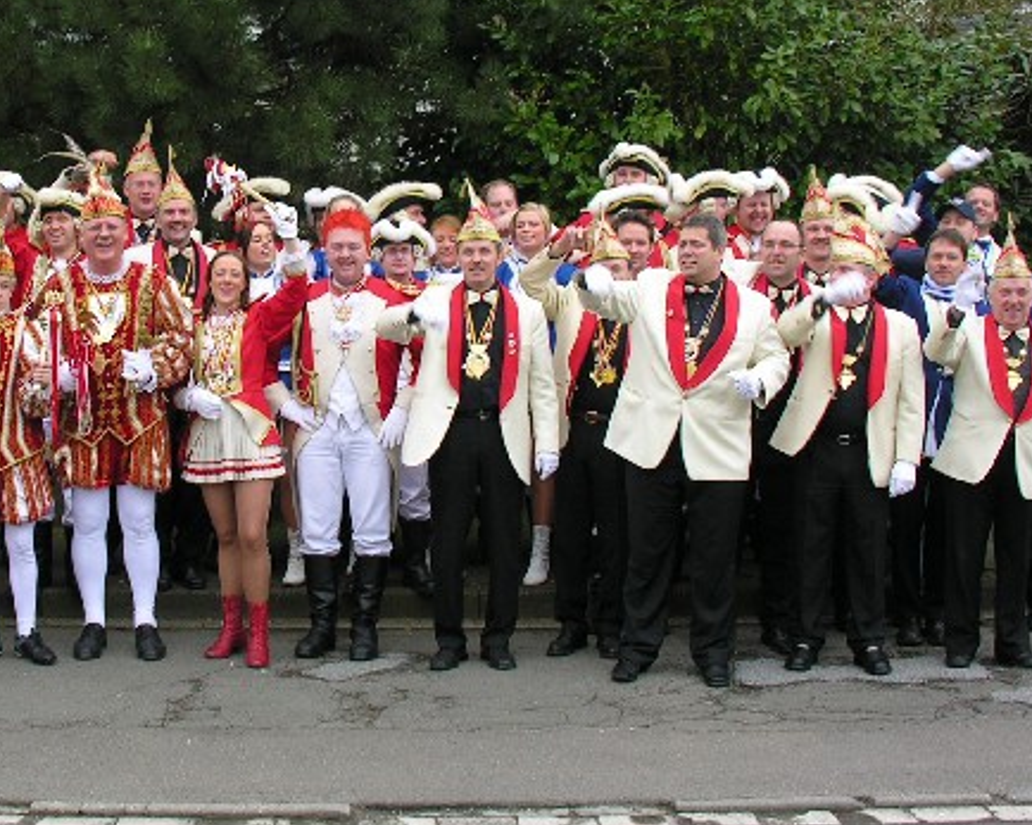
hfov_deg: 29.7
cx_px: 290
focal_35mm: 63
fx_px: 1924
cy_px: 302
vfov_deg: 24.1
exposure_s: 1/68.5
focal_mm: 8.9
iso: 50
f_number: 3.6
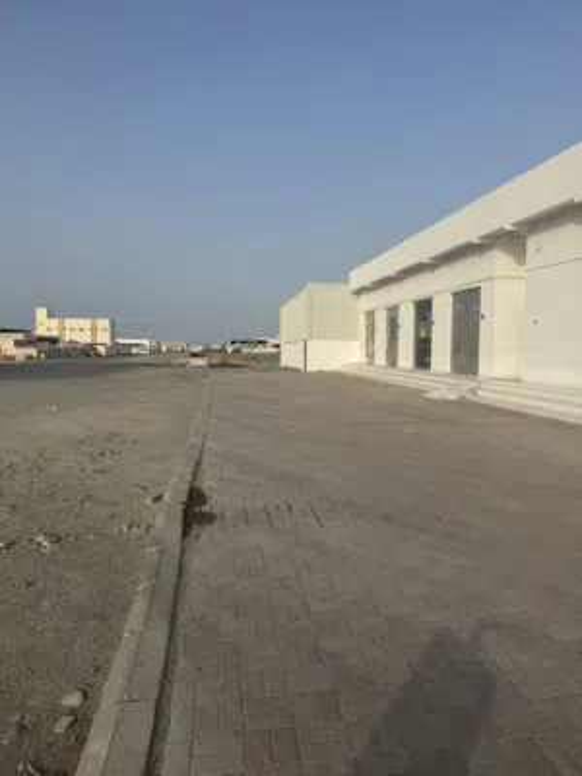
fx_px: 538
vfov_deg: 71.6
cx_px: 291
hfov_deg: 56.8
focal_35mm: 24
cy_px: 388
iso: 80
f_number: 1.78
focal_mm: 6.76
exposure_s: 1/5348
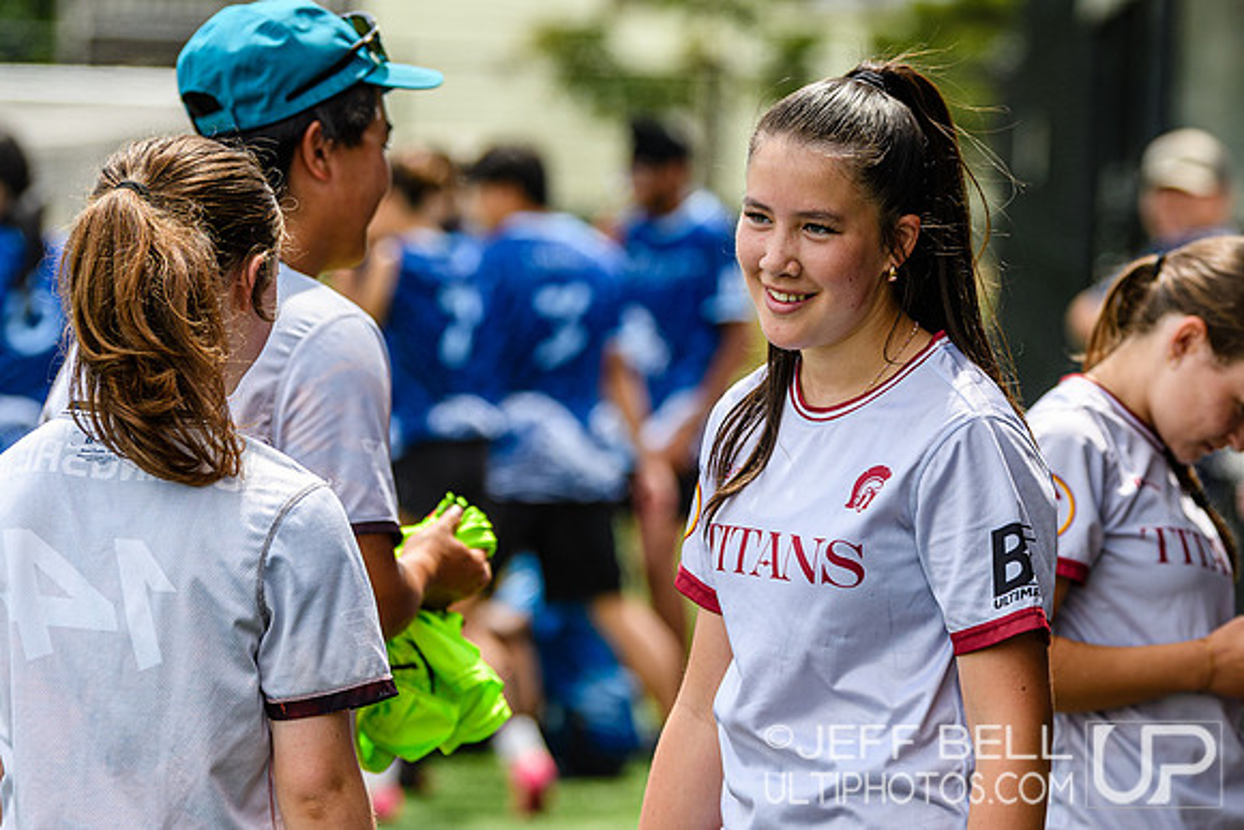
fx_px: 9997
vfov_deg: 4.8
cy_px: 542
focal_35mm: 289
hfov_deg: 7.1
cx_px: 888
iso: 100
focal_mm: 135
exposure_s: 1/1250
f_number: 3.2
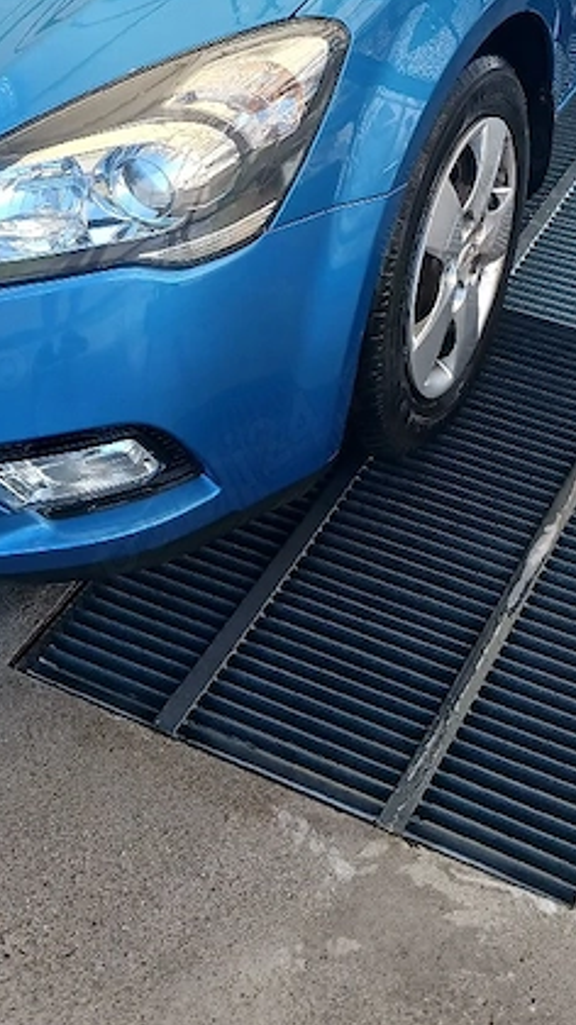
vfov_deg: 35.4
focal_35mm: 56
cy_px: 139
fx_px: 1522
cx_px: 347
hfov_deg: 21.4
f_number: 1.8
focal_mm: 4
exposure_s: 1/100
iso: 25
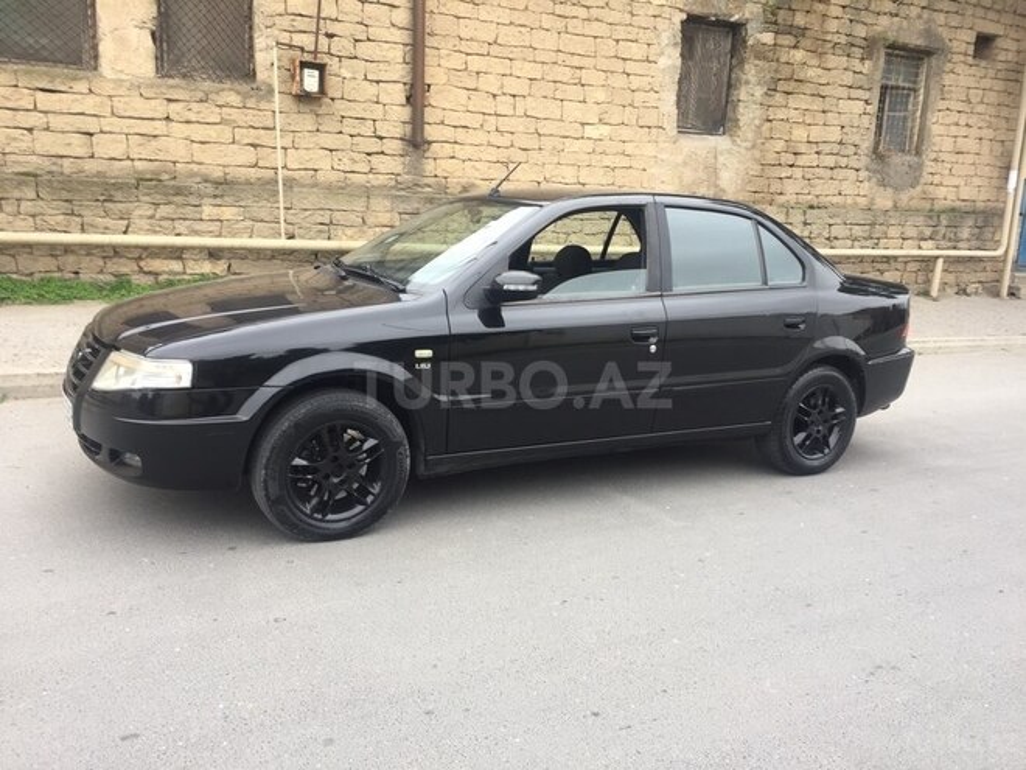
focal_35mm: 29
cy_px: 385
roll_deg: -2.8
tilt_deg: -14.4
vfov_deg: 48.2
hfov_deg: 61.7
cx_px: 513
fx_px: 860
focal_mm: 4.15
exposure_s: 1/50
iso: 32
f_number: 2.2
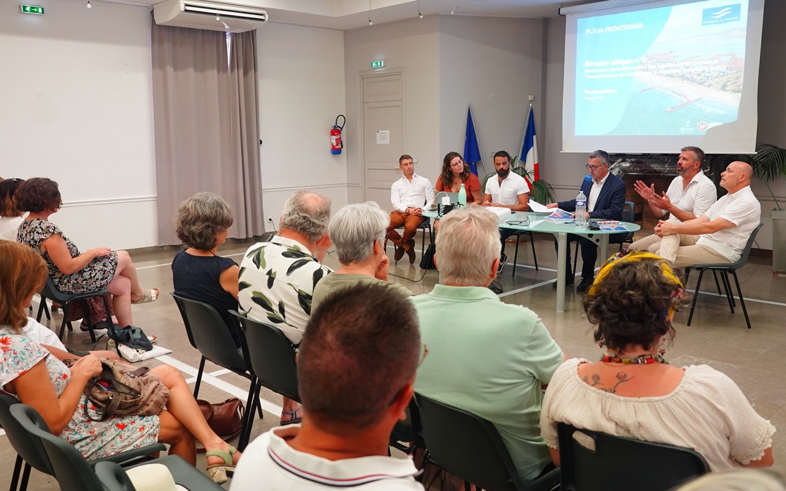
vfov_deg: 40.6
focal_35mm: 31
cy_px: 255
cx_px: 391
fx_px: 664
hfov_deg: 61.2
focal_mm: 20
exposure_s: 1/60
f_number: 4
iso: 1600
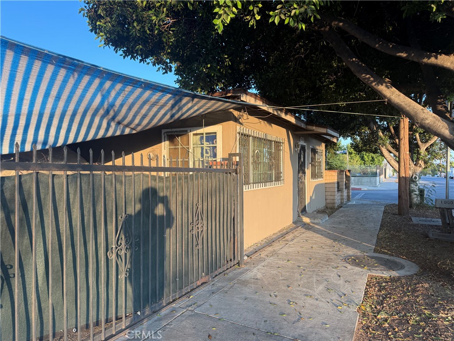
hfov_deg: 71.6
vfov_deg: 56.8
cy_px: 170
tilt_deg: +0.5
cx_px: 227
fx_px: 315
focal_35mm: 24
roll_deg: +0.5
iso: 100
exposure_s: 1/407
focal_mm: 6.76
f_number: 1.78
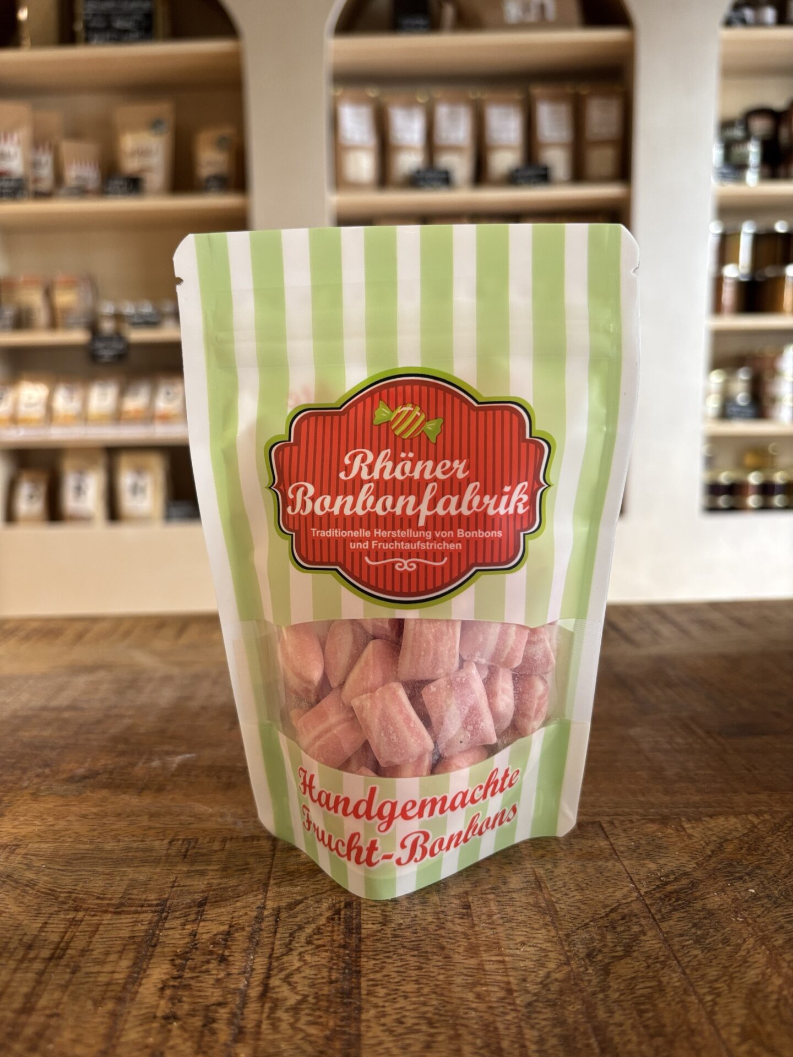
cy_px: 528
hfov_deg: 53.1
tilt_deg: -10.2
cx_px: 396
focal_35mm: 26
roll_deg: +0.2
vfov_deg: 67.3
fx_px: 794
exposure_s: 1/62
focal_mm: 5.96
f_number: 1.6
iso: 125
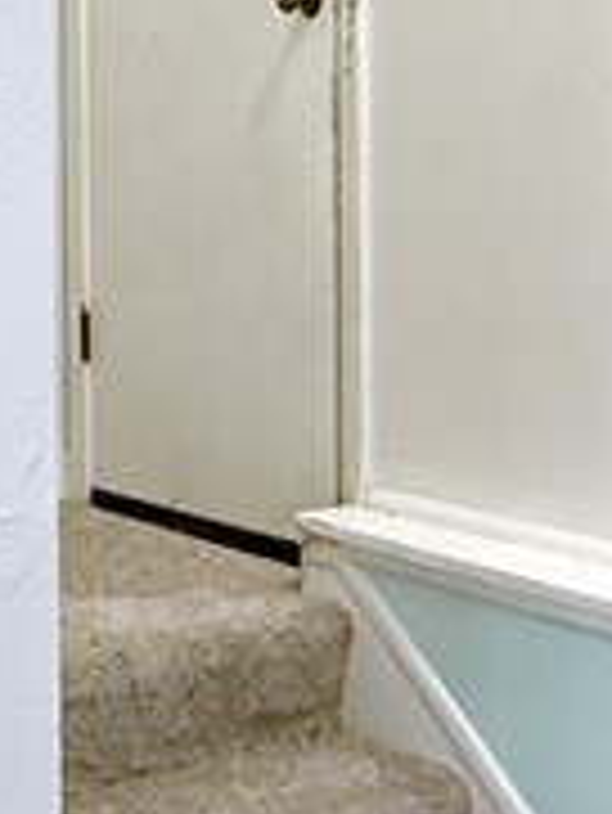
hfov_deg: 18.7
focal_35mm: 79
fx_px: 1860
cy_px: 247
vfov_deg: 24.5
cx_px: 266
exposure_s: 1/60
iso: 800
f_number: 2.2
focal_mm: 2.22
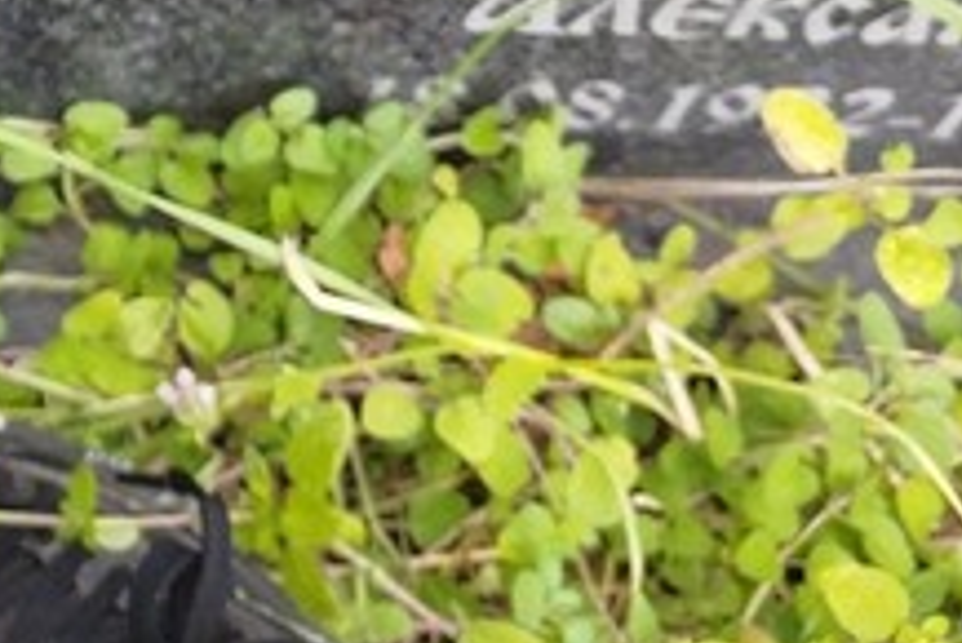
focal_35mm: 92
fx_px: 2460
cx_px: -341
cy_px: -412
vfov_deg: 13.7
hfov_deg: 20.0
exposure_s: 1/33
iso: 320
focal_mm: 5.31
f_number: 1.7
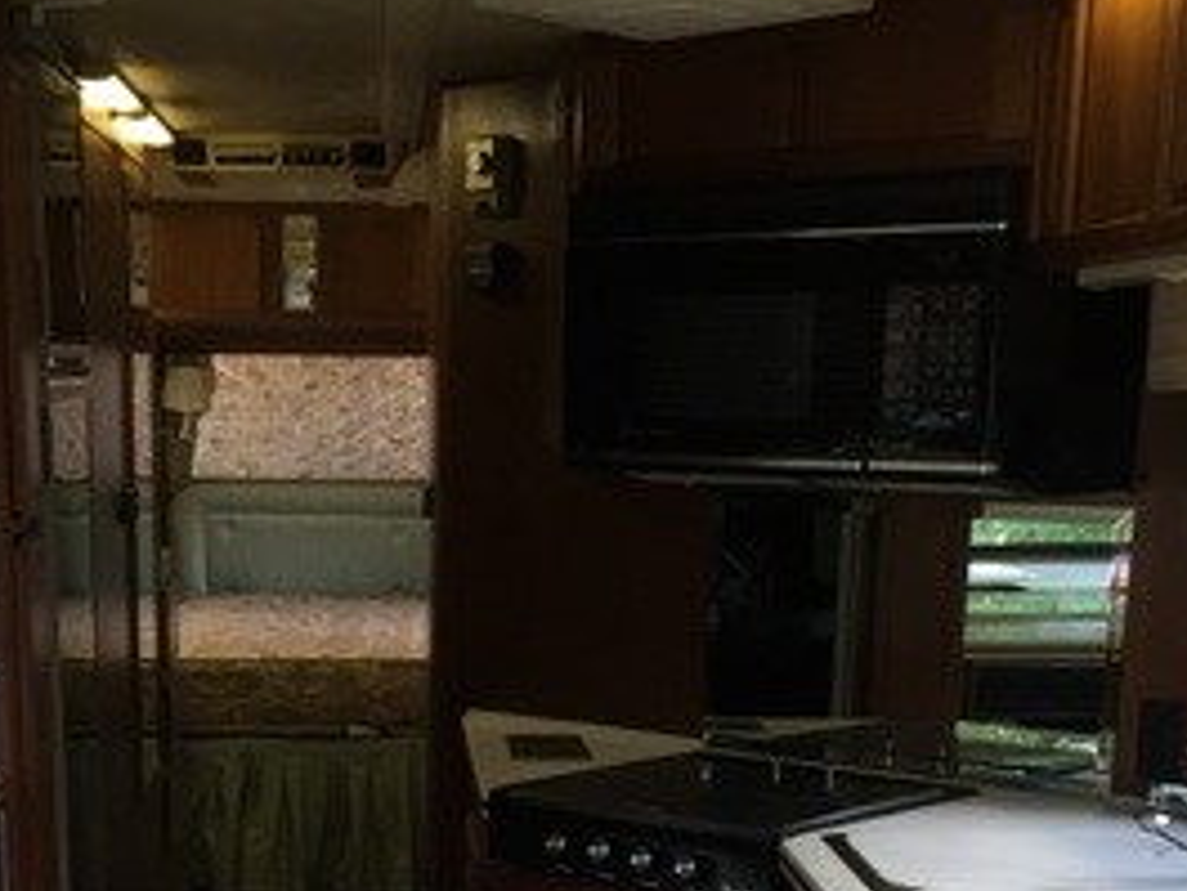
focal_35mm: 70
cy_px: 1039
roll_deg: -2.1
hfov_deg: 27.7
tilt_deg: -14.1
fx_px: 2401
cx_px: 470
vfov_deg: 19.9
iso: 64
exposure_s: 1/30
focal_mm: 4.15
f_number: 2.2
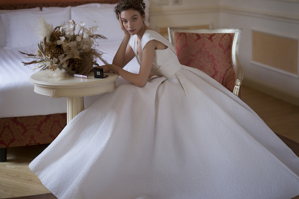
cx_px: 145
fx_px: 515
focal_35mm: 62
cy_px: 95
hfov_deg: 32.4
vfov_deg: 21.9
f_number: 1.4
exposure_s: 1/400
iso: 250
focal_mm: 50
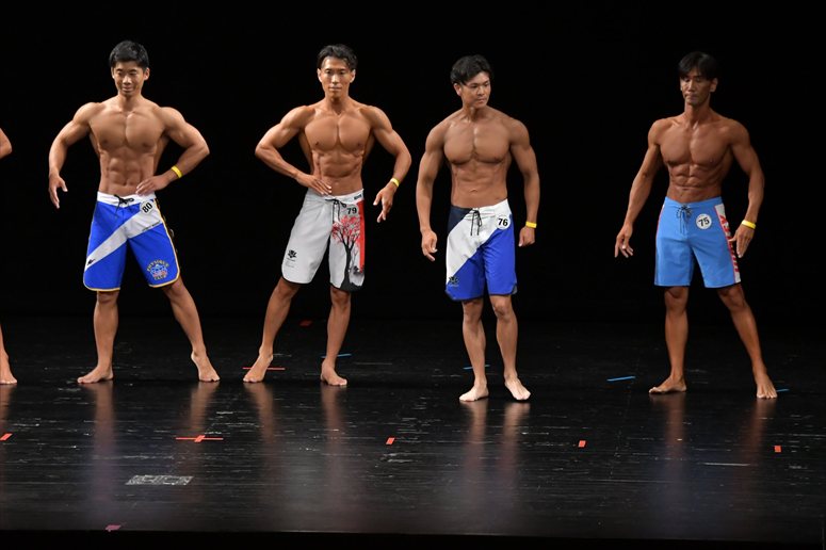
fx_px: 4977
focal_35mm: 217
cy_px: 275
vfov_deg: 6.3
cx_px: 413
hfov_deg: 9.5
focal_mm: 145
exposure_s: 1/400
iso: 3200
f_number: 5.6
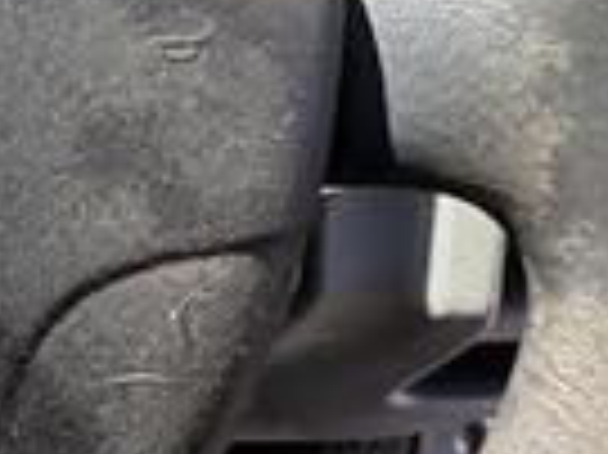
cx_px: -522
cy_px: 76
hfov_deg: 17.0
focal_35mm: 93
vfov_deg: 15.7
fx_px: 1632
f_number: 2.2
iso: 64
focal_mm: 2.22
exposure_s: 1/187
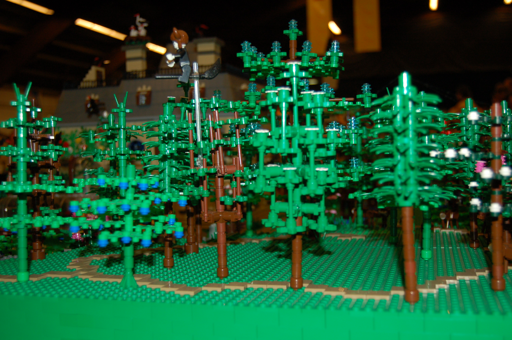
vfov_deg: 34.1
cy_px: 170
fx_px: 554
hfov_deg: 49.6
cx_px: 256
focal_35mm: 39
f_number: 4.2
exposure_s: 1/60
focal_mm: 26
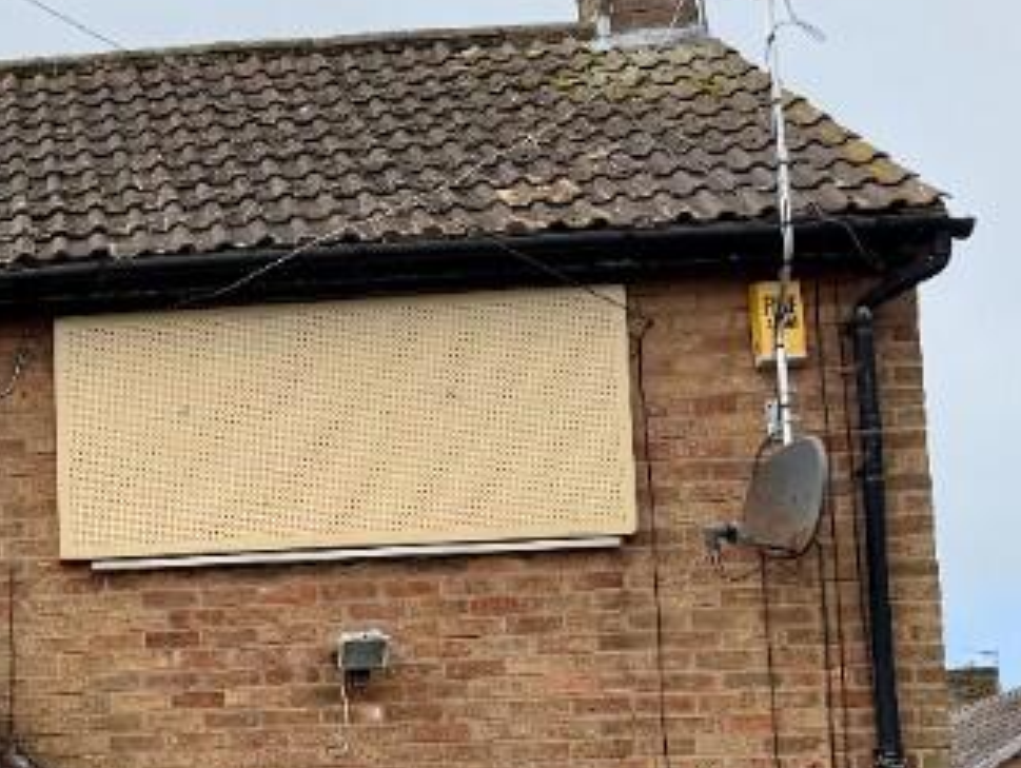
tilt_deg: +8.8
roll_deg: +0.1
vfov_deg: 18.8
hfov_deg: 23.2
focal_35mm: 76
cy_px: 809
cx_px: -240
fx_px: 2244
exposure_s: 1/3021
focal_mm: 6.76
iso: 100
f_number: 1.78
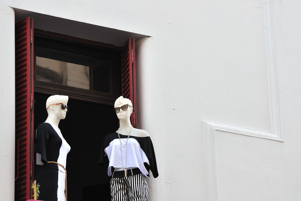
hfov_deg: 12.2
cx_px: 151
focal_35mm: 169
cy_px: 100
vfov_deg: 8.1
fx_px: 1413
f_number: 5.6
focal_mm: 112
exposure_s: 1/200
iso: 320
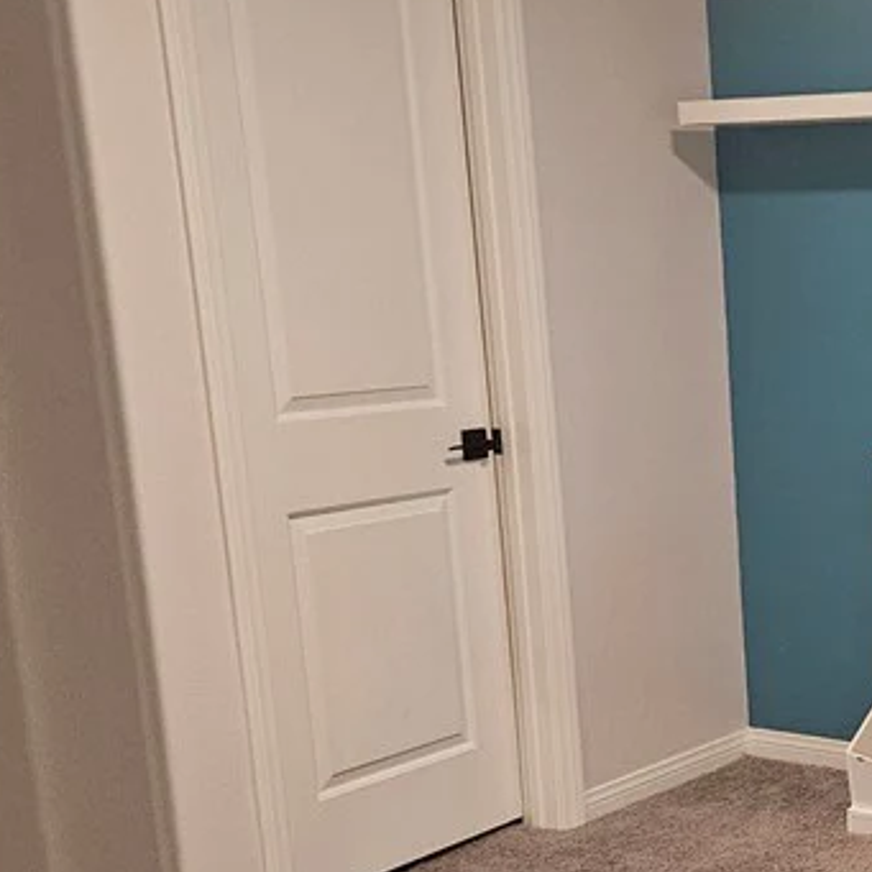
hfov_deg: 24.8
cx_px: 1107
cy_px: 678
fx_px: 1738
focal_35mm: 61
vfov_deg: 27.7
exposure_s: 1/120
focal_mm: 5.4
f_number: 1.8
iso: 640
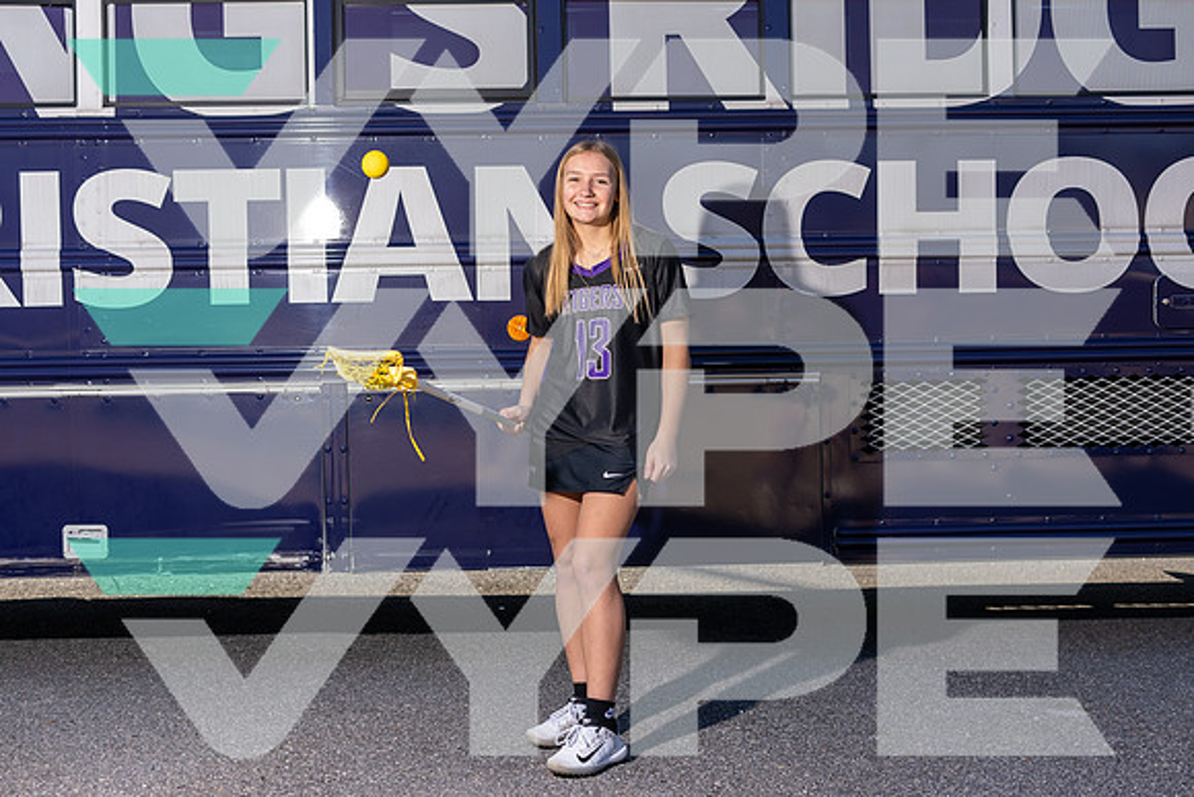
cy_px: 398
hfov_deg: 39.6
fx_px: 1659
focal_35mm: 50
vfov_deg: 27.0
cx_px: 597
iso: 64
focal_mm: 50
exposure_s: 1/640
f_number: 3.5
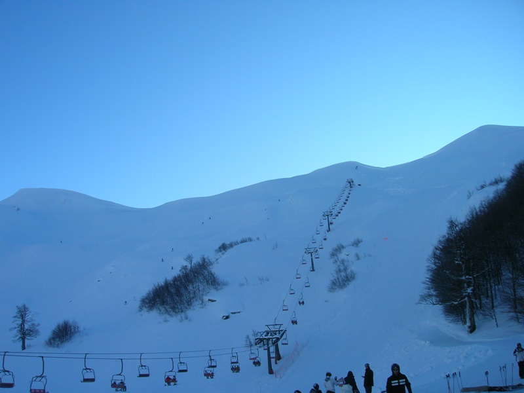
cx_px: 262
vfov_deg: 41.8
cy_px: 196
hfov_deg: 54.0
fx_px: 515
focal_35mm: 34
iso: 50
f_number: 4.9
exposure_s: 1/299
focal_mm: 5.7
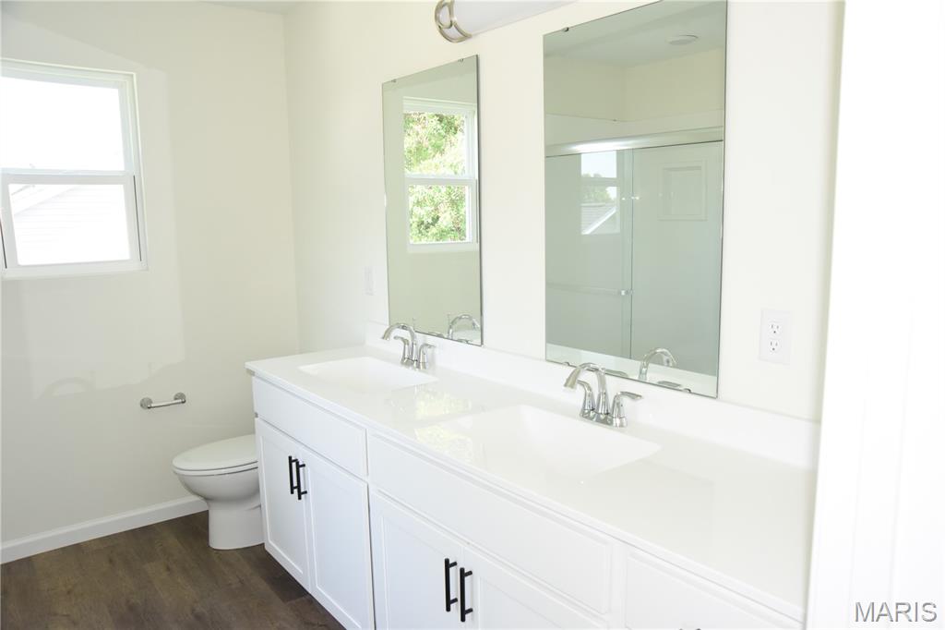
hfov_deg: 69.4
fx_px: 682
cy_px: 315
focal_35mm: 26
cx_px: 472
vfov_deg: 49.5
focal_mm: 26
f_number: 6.3
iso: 2000
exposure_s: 1/250
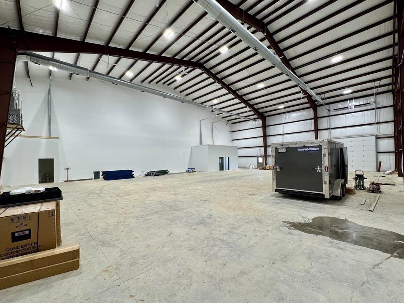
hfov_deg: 98.2
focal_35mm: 15
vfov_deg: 81.7
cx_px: 205
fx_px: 175
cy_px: 158
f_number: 2.2
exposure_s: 1/120
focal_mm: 2.22
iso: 100
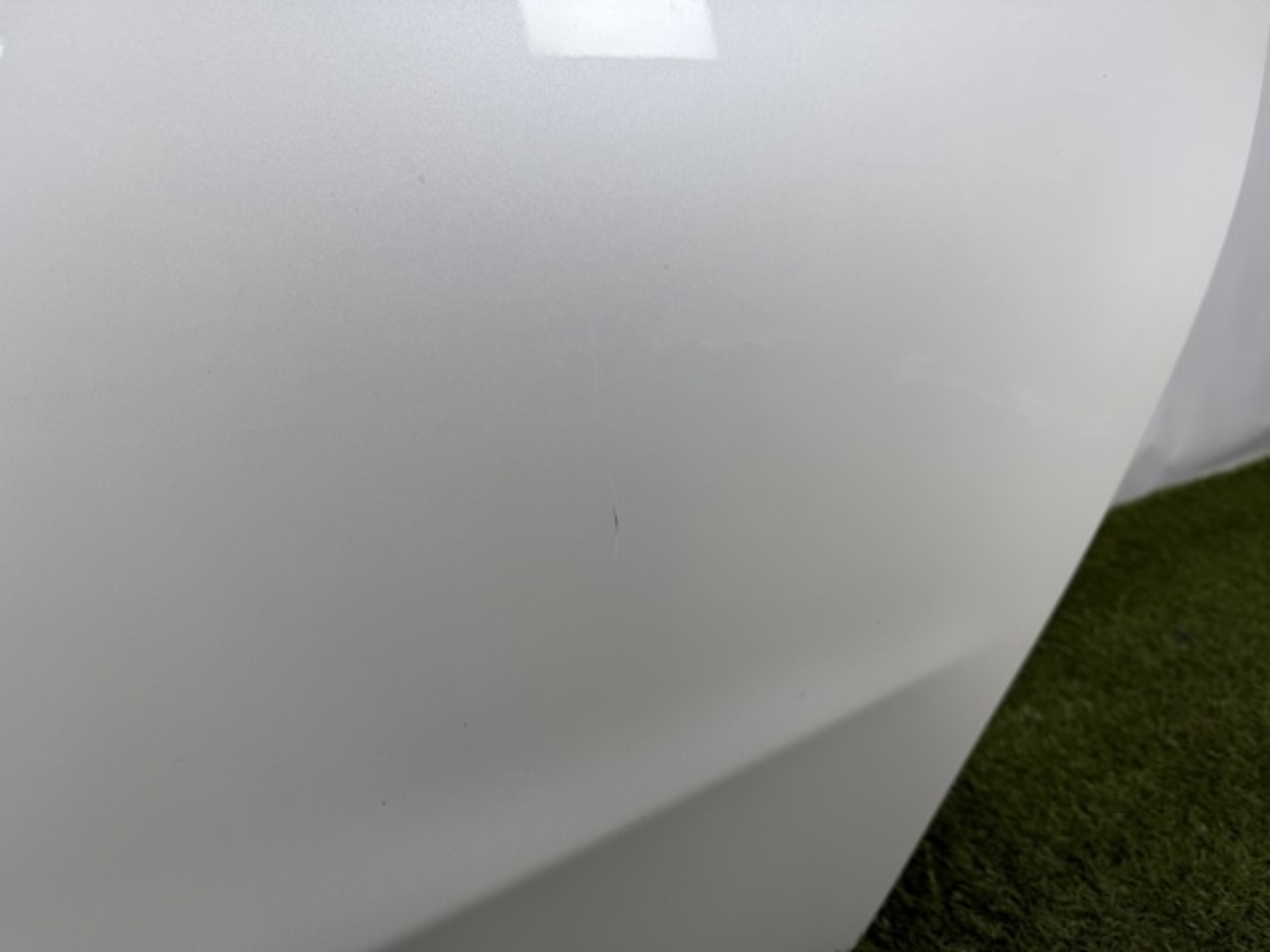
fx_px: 881
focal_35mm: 24
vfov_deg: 56.8
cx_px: 635
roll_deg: +2.5
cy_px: 476
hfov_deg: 71.6
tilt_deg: -15.6
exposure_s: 1/100
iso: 64
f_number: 1.78
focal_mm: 6.76
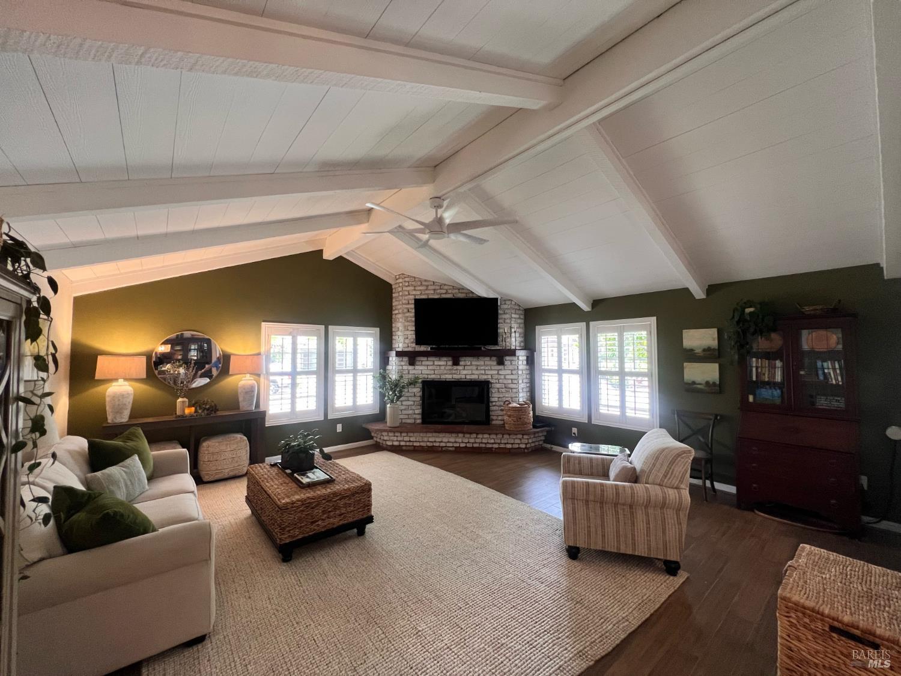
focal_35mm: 13
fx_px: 338
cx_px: 450
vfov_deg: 89.9
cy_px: 338
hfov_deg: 106.2
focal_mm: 1.57
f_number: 1.8
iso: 250
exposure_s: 1/60
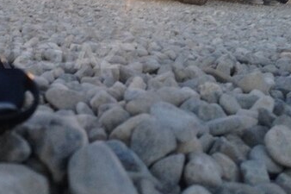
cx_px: 32
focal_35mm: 67
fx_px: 541
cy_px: 56
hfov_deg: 29.0
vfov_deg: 20.2
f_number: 2.4
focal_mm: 4.12
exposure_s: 1/20
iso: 125
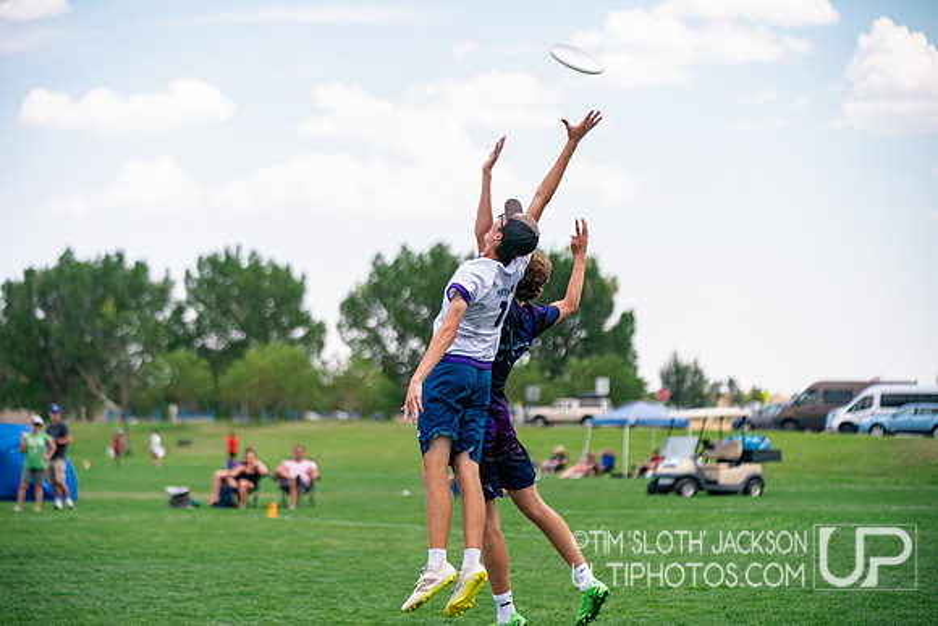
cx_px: 469
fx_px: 2736
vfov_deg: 13.0
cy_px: 313
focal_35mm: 105
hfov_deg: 19.5
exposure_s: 1/3200
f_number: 2.8
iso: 400
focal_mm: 105
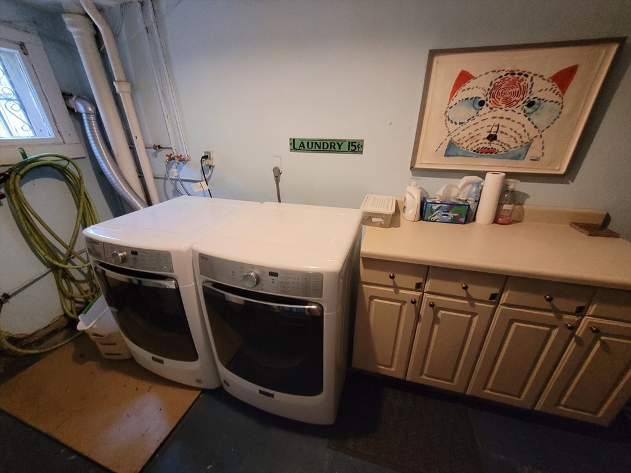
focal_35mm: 13
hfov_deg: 106.2
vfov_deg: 89.9
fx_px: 237
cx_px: 316
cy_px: 236
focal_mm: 1.74
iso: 640
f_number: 2.2
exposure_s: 1/30
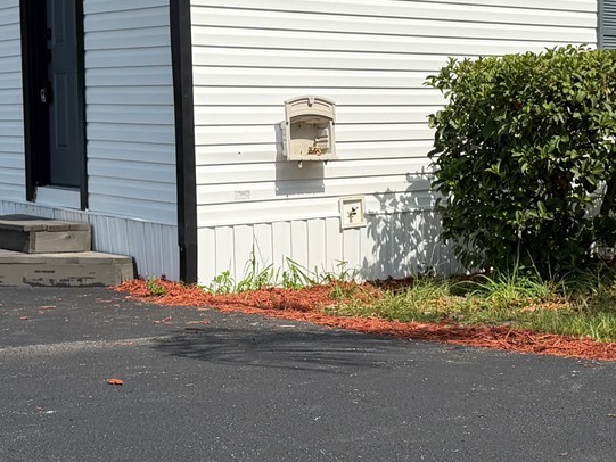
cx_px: 535
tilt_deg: -3.4
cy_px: 179
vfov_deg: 20.7
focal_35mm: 71
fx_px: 1264
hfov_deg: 26.6
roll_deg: +0.4
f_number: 1.78
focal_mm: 6.76
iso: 80
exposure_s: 1/6711
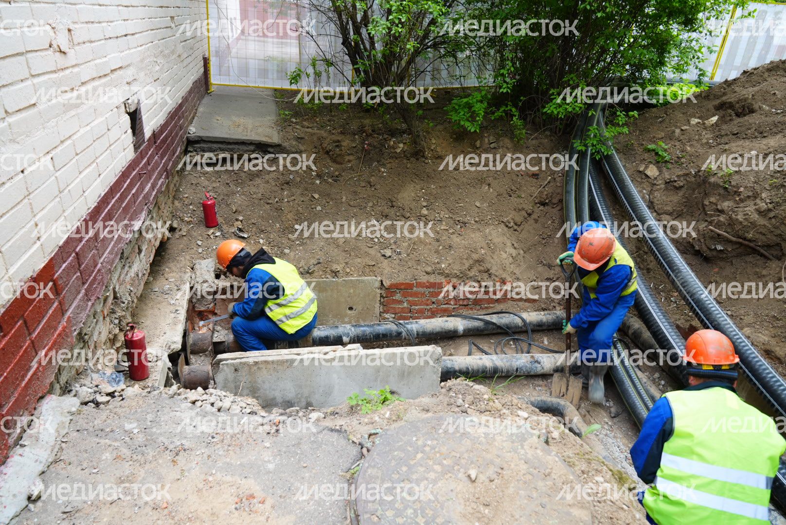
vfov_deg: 53.2
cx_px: 393
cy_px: 262
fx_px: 524
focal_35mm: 24
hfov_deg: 73.7
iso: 400
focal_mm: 24
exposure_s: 1/80
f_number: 6.3
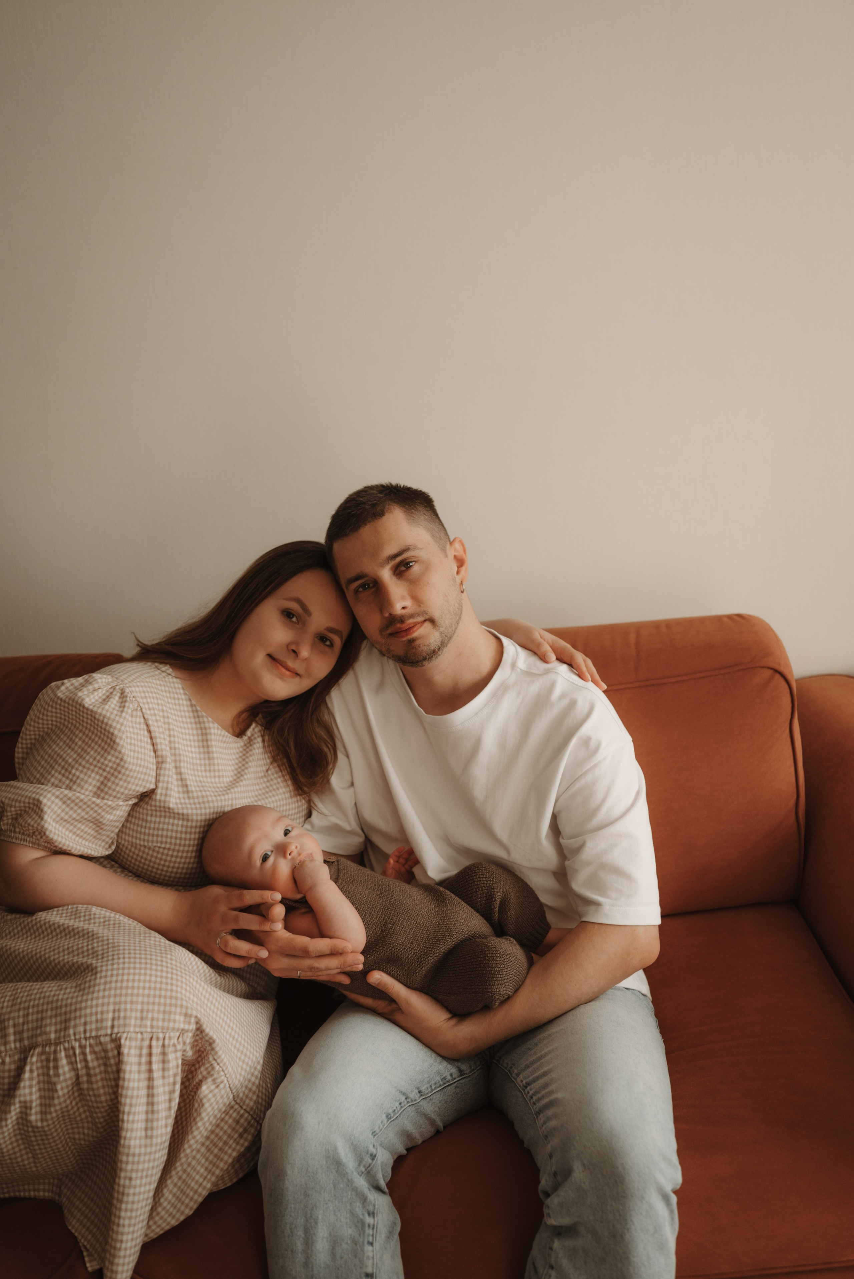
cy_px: 640
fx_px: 1244
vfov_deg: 54.4
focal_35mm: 35
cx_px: 427
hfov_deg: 37.9
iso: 400
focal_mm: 35
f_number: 3.2
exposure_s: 1/320
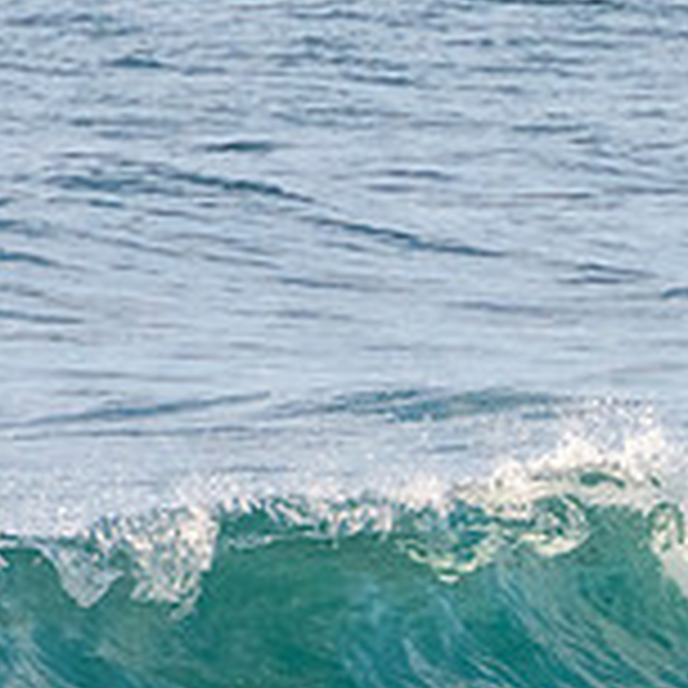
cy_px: 722
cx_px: 1246
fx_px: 44972
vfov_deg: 0.9
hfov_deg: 0.9
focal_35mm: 2000
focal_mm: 400
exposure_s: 1/1250
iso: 1800
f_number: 13
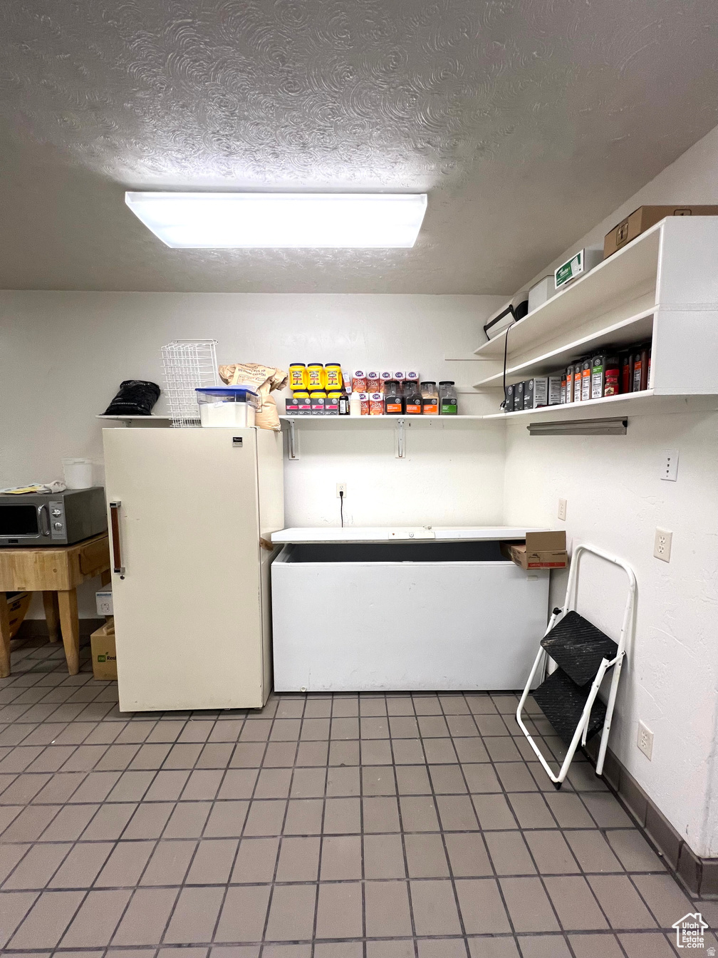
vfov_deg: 106.2
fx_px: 360
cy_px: 479
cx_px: 359
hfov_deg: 89.9
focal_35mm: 13
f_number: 1.8
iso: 100
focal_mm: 1.57
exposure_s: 1/120
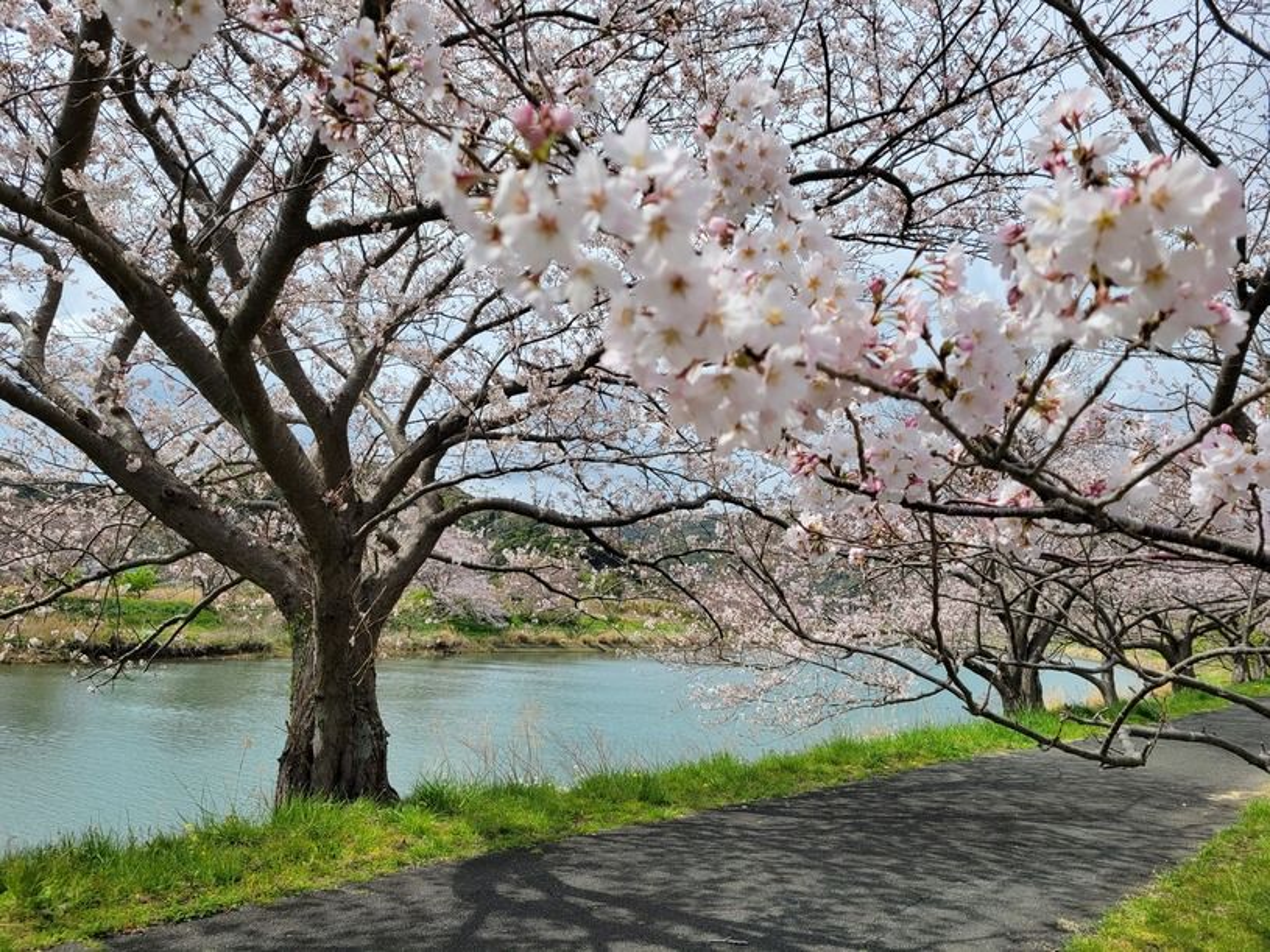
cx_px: 635
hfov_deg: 67.3
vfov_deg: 53.1
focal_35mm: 26
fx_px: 954
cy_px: 476
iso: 40
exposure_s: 1/2456
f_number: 1.8
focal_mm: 5.4
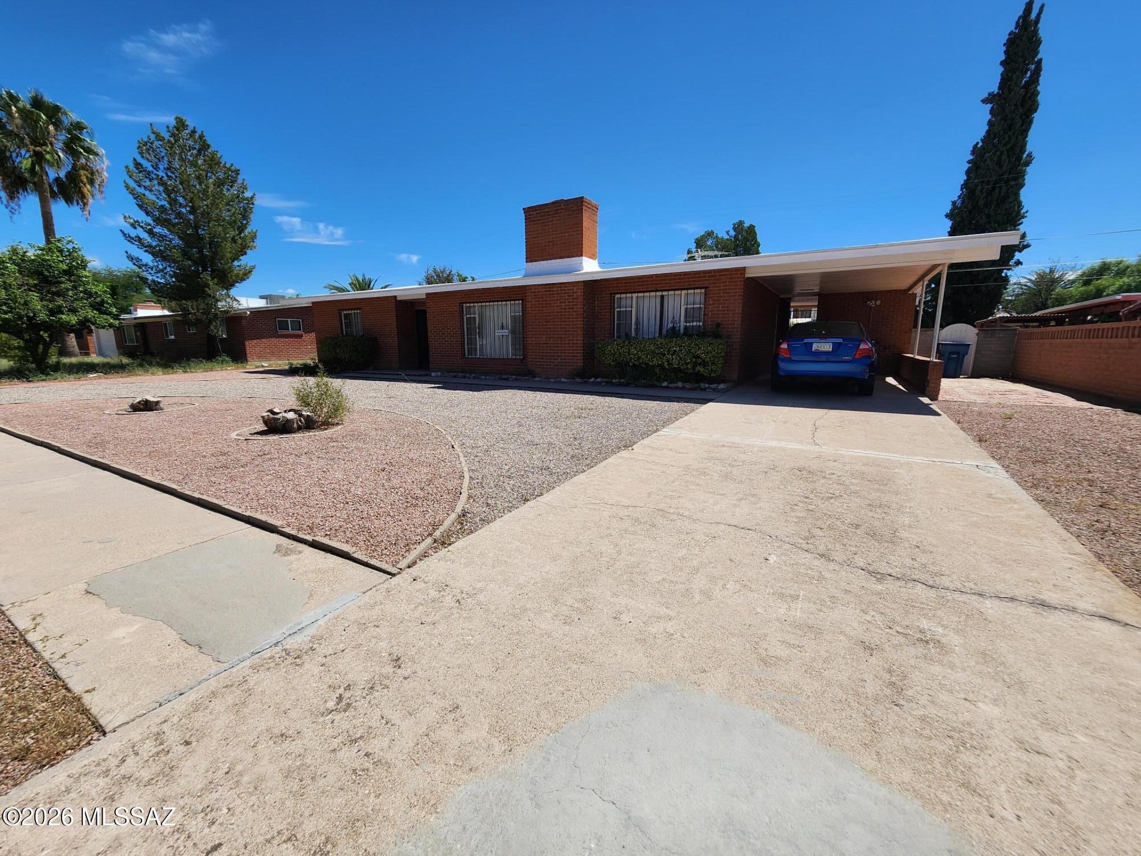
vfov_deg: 89.9
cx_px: 570
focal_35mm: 13
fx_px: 429
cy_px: 428
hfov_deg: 106.2
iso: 50
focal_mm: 2.2
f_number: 2.2
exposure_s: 1/2882
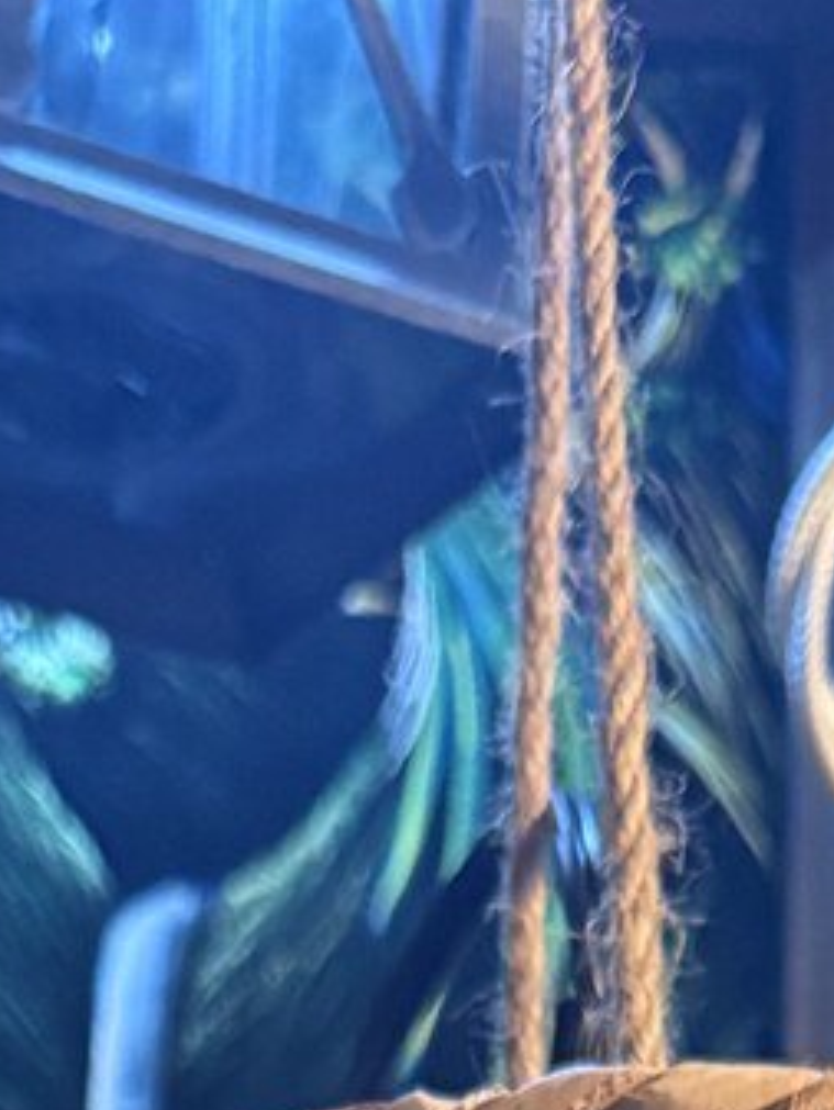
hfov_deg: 13.0
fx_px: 3660
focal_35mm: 114
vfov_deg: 13.9
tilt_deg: -0.9
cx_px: 419
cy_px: 2395
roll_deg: -1.1
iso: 800
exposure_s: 1/40
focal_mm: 6.76
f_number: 1.78
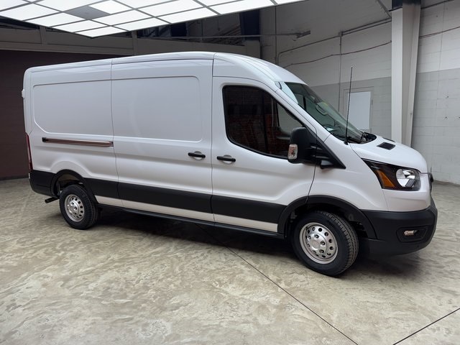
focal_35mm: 24
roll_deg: +1.5
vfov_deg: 56.8
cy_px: 172
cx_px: 230
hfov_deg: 71.6
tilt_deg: -10.2
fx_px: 319
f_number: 1.78
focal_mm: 6.76
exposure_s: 1/222
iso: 64
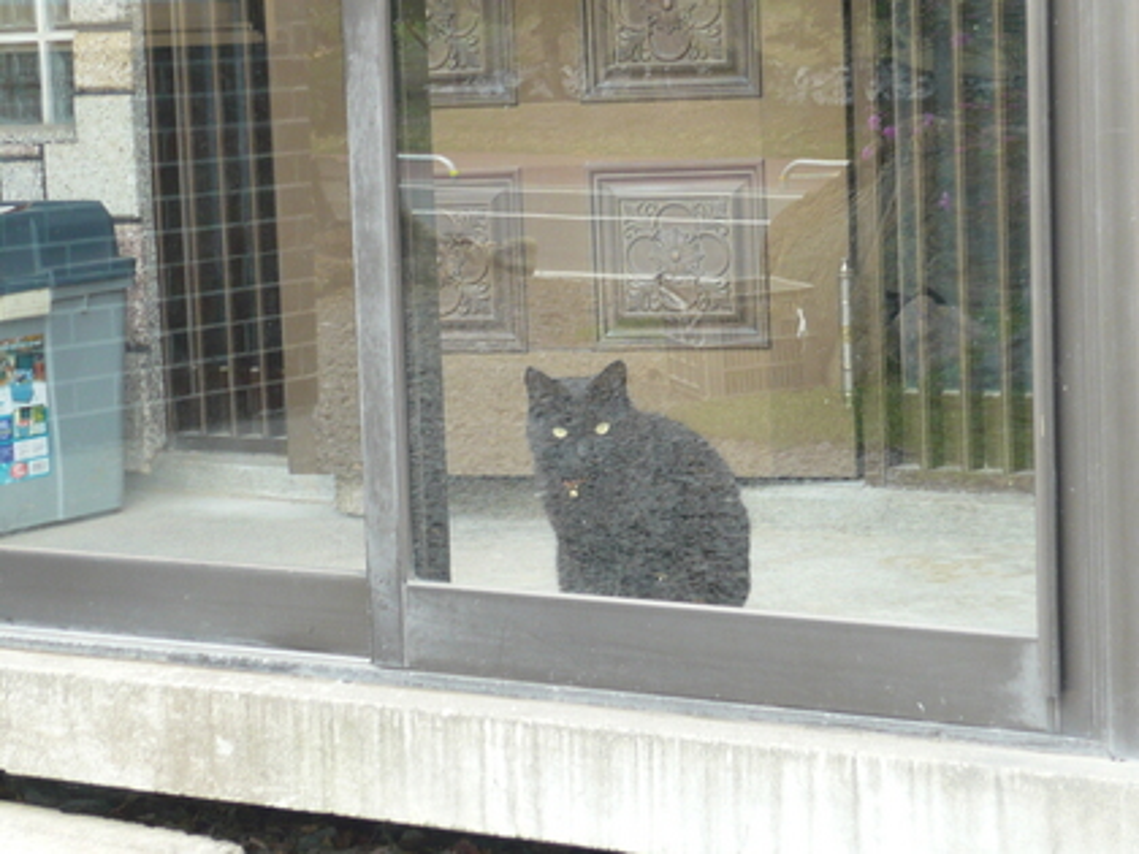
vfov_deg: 14.9
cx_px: 570
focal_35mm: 99
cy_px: 427
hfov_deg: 19.8
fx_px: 3257
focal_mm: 10.2
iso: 100
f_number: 3.7
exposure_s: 1/80
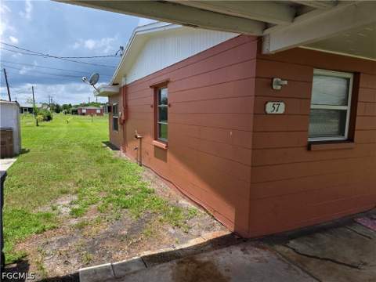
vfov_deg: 58.9
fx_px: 250
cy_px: 141
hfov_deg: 73.9
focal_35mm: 23
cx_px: 188
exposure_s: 1/4539
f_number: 1.7
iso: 80
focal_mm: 6.3
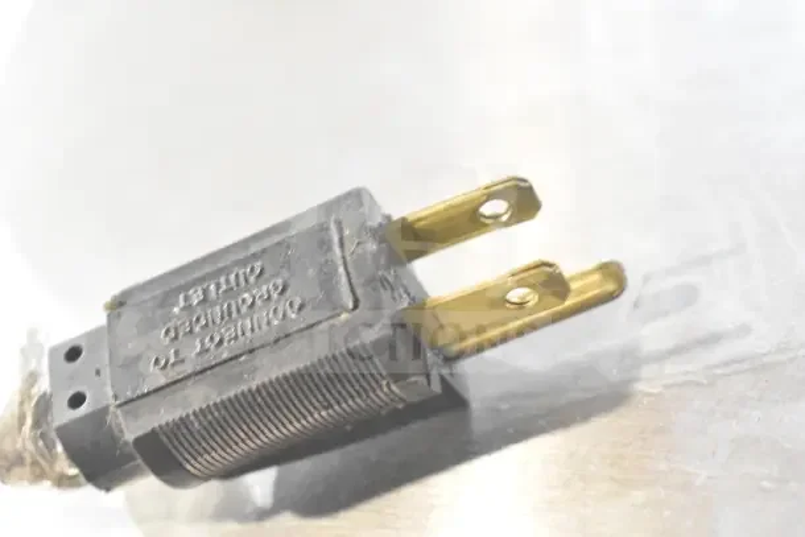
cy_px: 268
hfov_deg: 24.6
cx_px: 402
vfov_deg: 16.6
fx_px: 1845
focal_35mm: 82
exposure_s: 1/100
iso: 12800
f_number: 5.6
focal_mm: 55
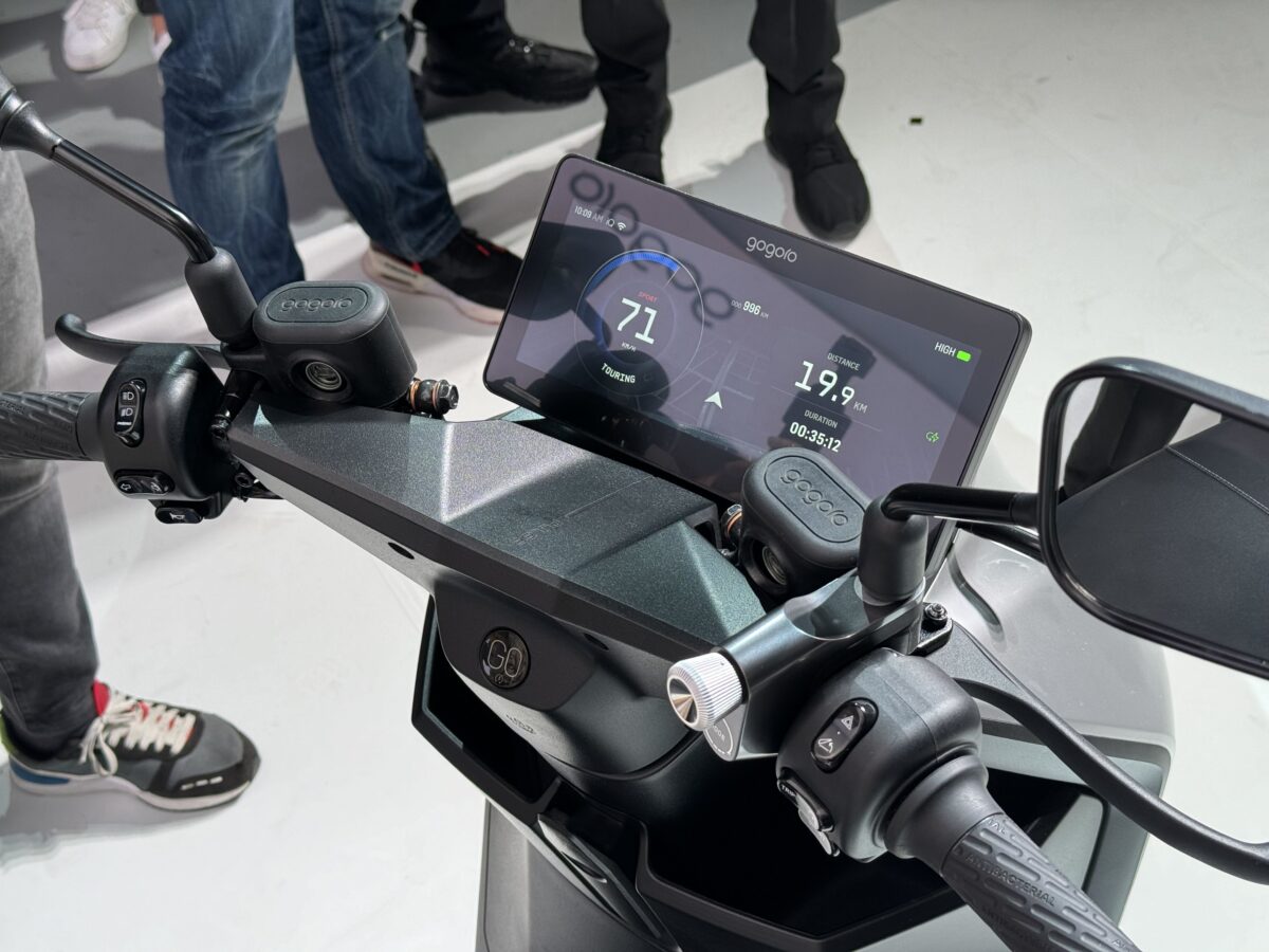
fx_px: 1760
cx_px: 634
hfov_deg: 39.7
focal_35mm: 48
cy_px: 476
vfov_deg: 30.3
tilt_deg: -45.0
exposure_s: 1/121
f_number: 1.78
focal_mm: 6.76
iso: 64
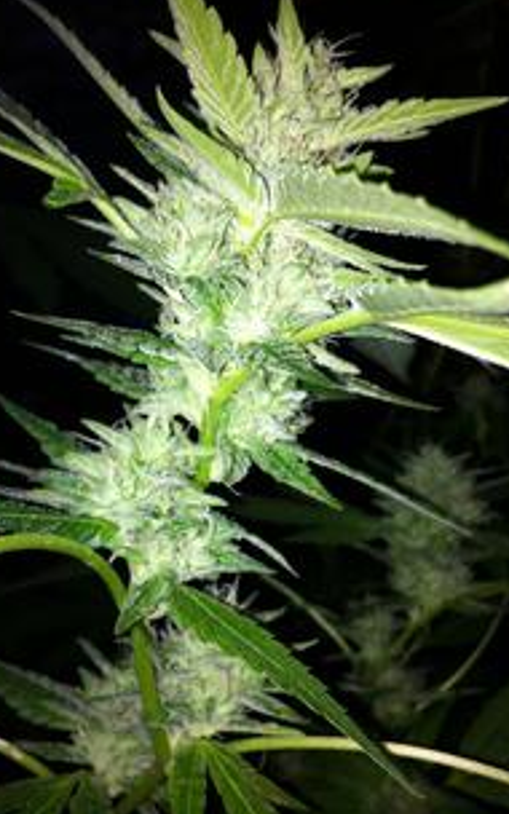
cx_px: 248
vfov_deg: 44.3
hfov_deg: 28.6
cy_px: 457
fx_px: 999
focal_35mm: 45
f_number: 2.8
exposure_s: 1/54
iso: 80
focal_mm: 3.85
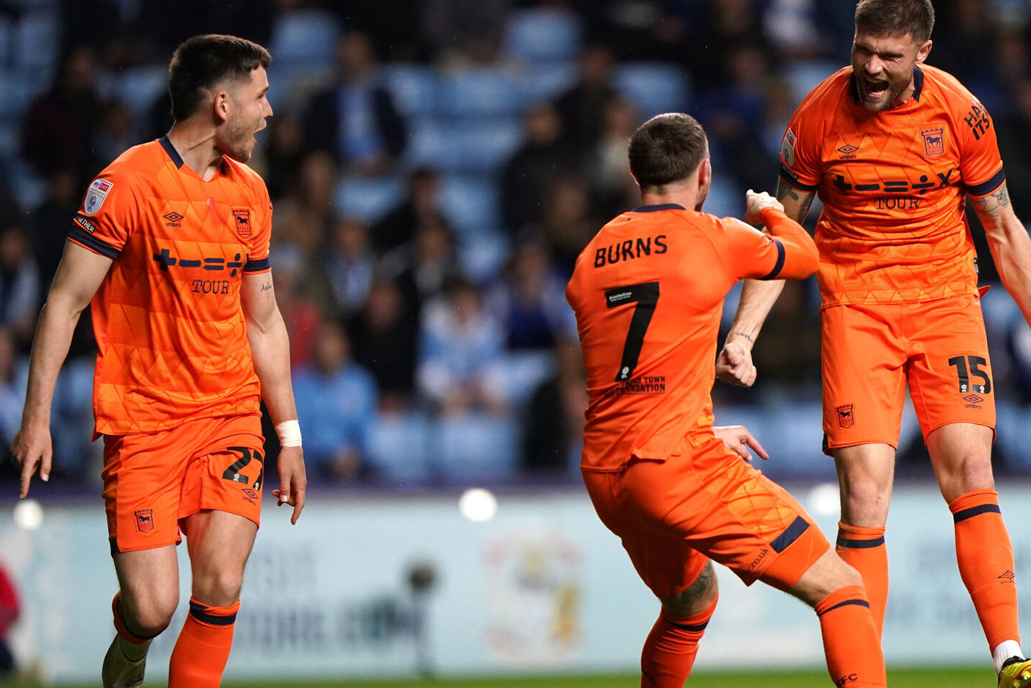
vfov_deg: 2.4
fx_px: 16096
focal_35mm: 562
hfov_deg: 3.7
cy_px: 383
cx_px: 693
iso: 3200
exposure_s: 1/1000
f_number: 2.8
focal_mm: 400
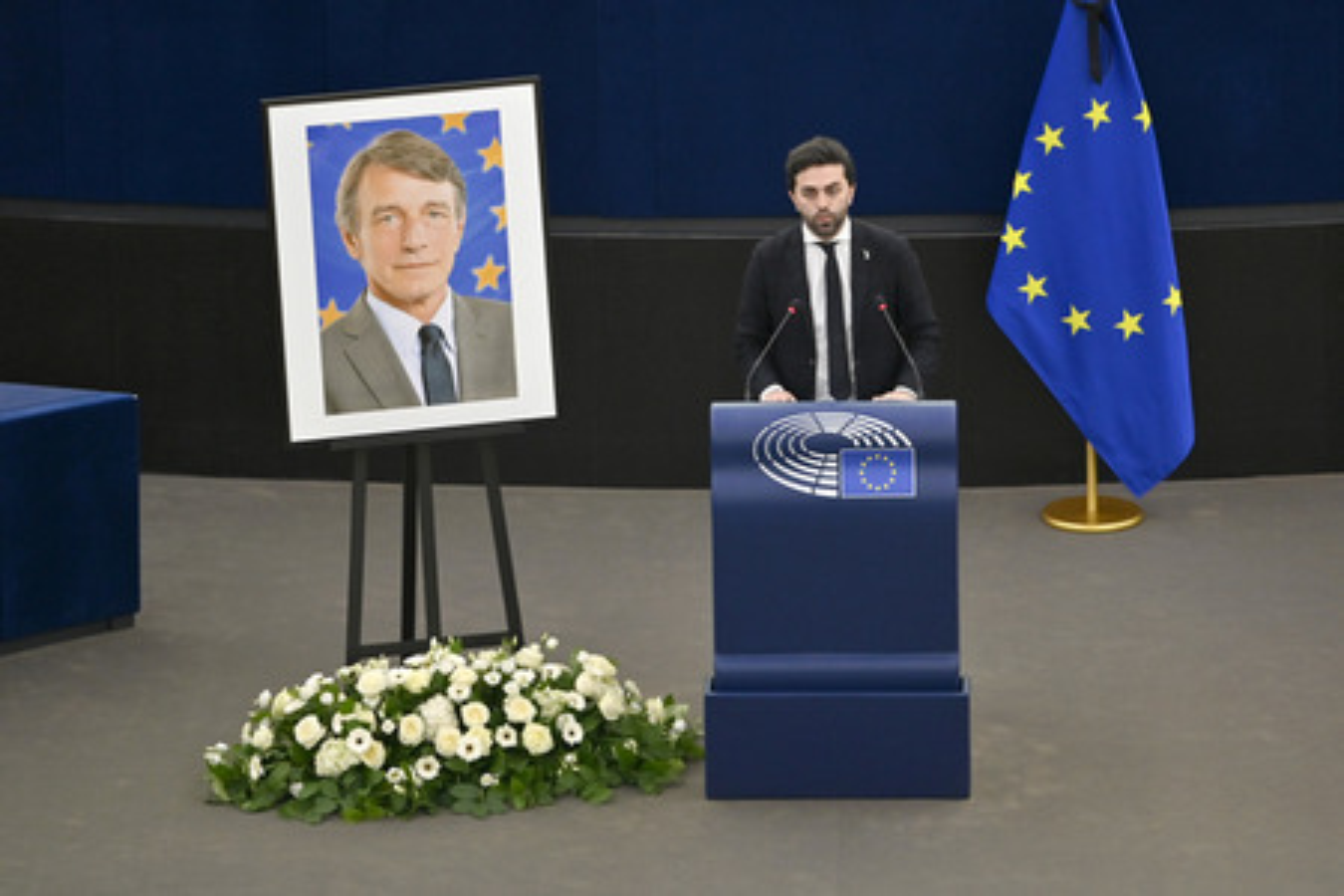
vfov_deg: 6.9
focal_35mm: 200
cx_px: 672
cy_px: 448
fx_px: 7466
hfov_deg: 10.3
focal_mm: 200
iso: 800
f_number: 2.8
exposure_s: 1/400
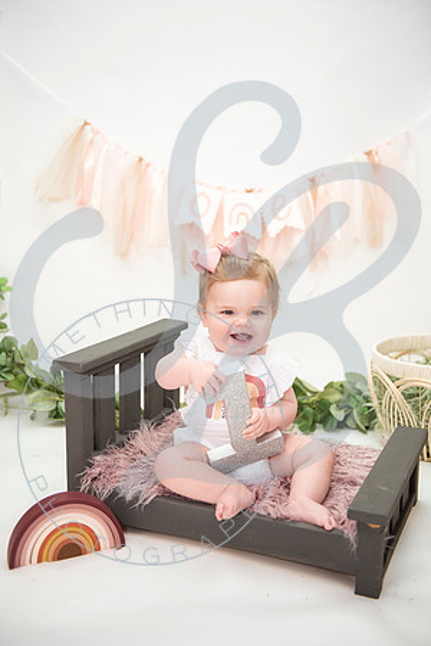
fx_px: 790
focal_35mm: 44
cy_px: 323
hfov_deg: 30.5
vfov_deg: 44.5
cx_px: 216
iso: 160
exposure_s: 1/200
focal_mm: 44
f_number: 2.8
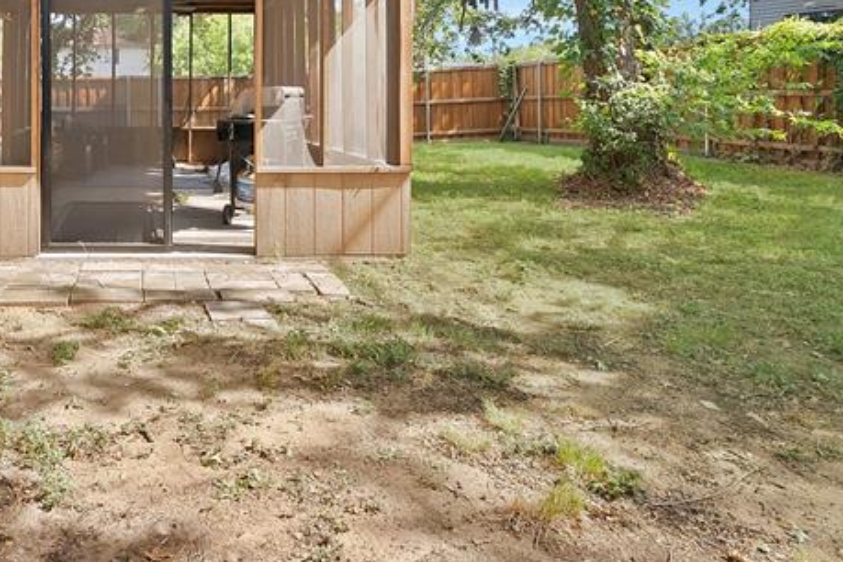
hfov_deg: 57.6
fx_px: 679
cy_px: 78
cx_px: 140
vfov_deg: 42.0
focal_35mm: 29
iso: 640
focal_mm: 13
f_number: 9
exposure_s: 1/60
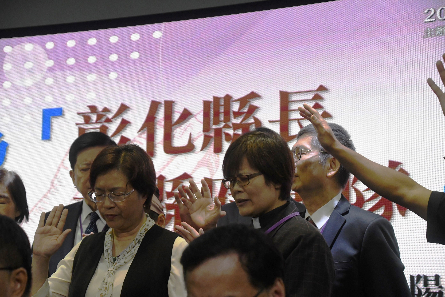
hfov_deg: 21.0
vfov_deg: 14.1
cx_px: 222
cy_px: 148
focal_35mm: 97
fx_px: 1199
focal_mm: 65
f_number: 5
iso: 4000
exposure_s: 1/320
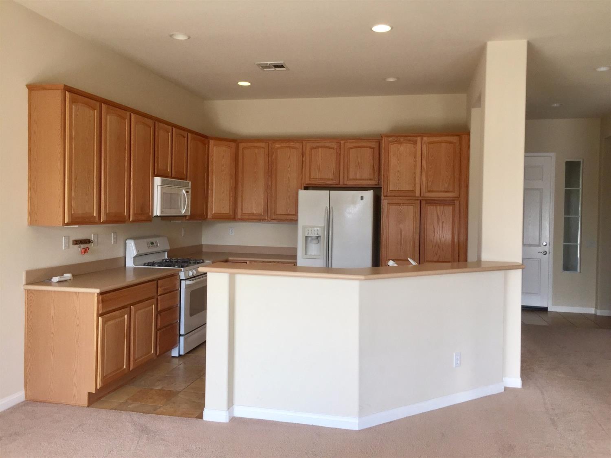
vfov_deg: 48.2
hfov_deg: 61.7
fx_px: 512
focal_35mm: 29
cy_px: 229
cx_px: 306
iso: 50
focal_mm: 4.15
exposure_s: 1/120
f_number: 2.2
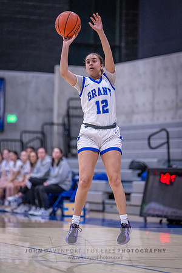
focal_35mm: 155
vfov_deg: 13.2
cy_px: 136
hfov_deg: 8.9
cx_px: 91
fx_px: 1175
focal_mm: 155
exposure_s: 1/1000
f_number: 2.8
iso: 5000
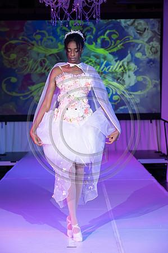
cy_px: 126
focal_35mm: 92
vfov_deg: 22.2
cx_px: 84
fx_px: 645
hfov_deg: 14.8
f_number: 5.6
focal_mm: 92
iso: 2000
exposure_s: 1/400
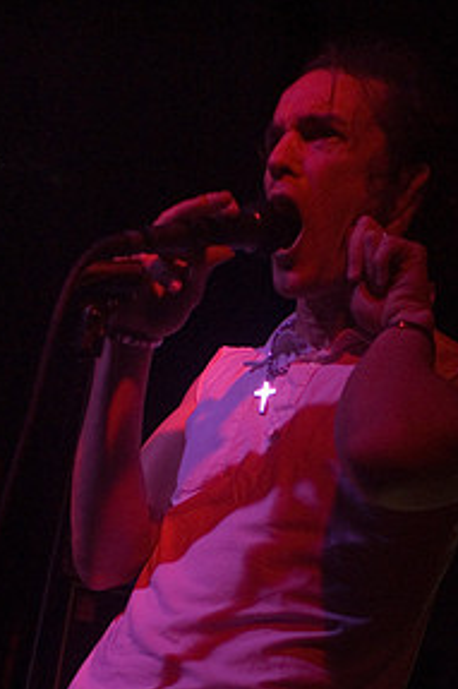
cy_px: 538
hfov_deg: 28.5
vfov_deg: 40.4
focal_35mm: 47
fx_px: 898
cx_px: 287
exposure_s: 1/125
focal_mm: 20
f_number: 2.8
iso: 800
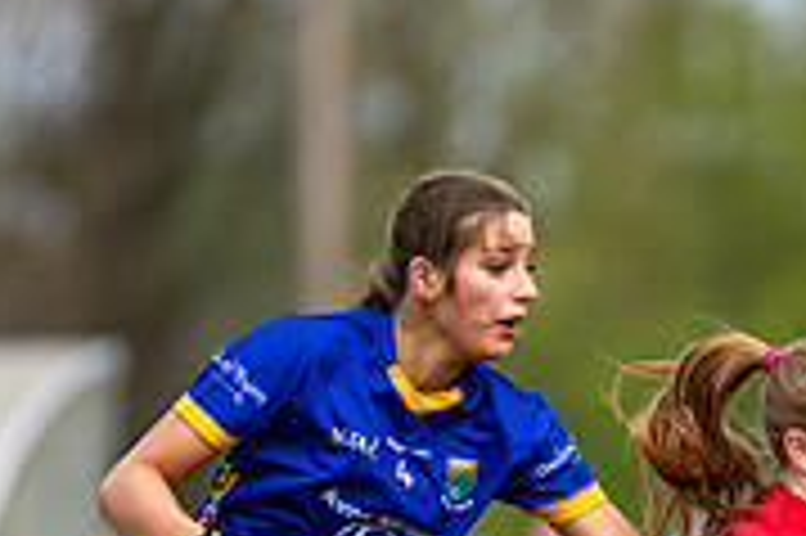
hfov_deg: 1.6
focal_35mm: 1254
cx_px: 541
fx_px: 28049
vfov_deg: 1.1
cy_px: 831
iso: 220
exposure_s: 1/2500
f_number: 2.8
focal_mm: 300
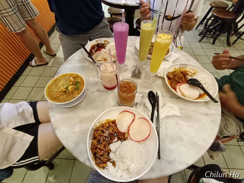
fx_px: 113
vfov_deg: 78.1
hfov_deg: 94.5
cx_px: 122
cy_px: 92
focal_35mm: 16
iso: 579
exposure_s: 1/50
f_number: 2.2
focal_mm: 1.66
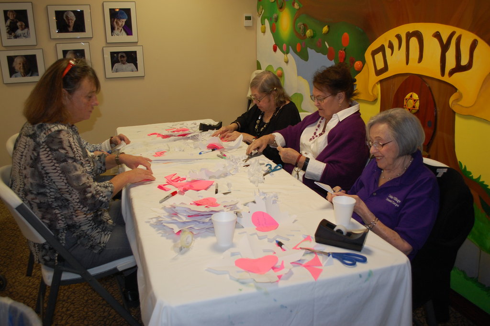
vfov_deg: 43.5
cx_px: 245
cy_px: 163
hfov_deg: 62.0
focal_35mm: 30
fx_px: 408
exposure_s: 1/60
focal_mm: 20
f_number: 3.8
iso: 400
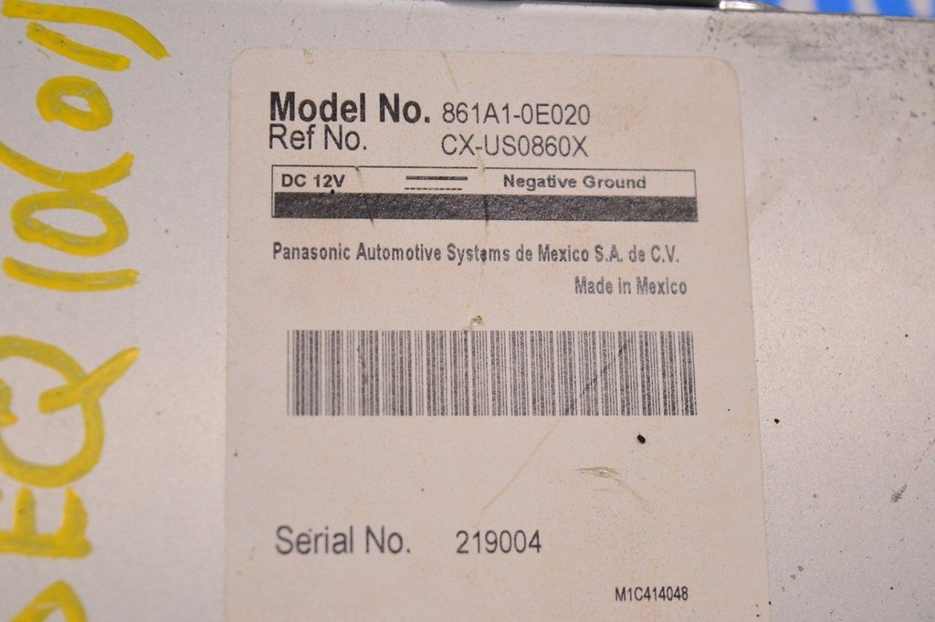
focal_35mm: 82
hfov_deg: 24.6
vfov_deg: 16.5
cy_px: 311
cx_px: 468
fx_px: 2141
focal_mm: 55
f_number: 5.6
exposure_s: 1/400
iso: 3200
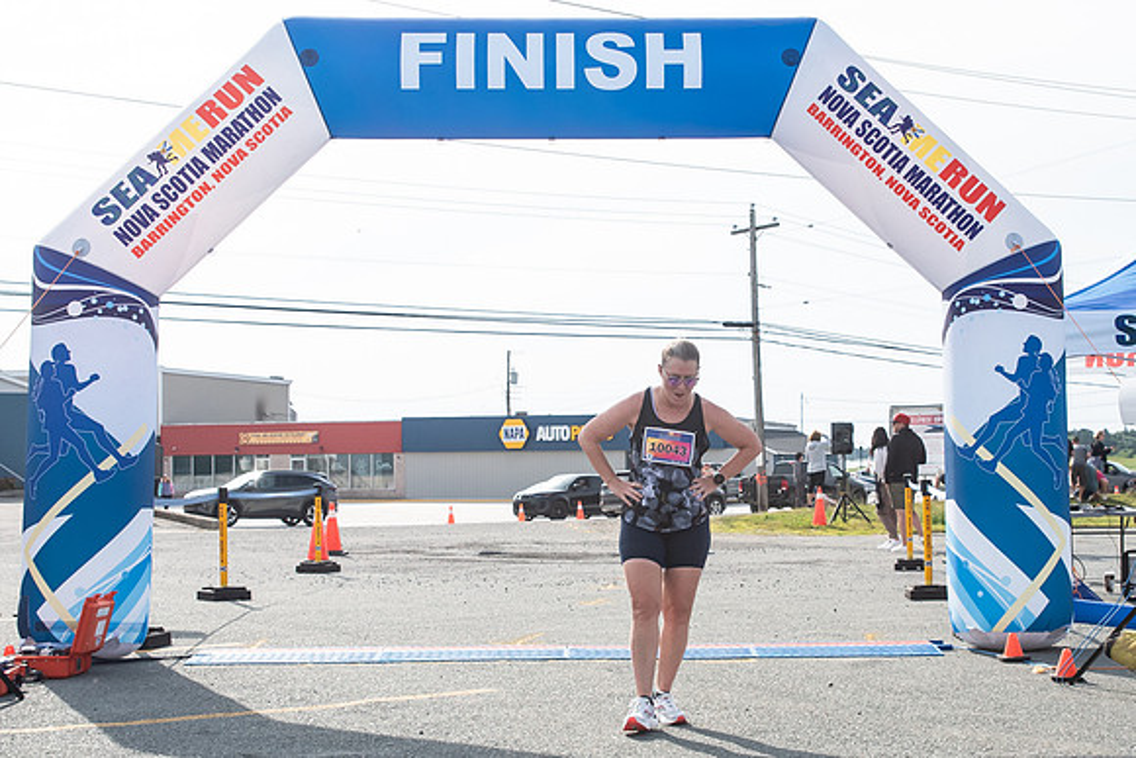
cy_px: 404
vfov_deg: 25.6
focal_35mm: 53
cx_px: 645
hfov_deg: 37.6
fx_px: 1666
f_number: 4
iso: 800
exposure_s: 1/3200
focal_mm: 32
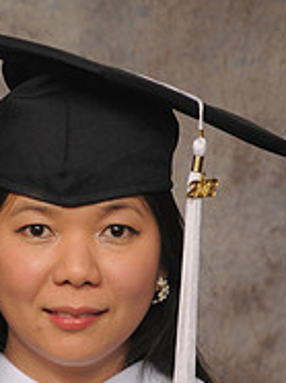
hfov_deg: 4.4
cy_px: 414
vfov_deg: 5.9
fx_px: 3726
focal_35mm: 338
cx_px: 69
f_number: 5.6
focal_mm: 75
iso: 200
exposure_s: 1/60
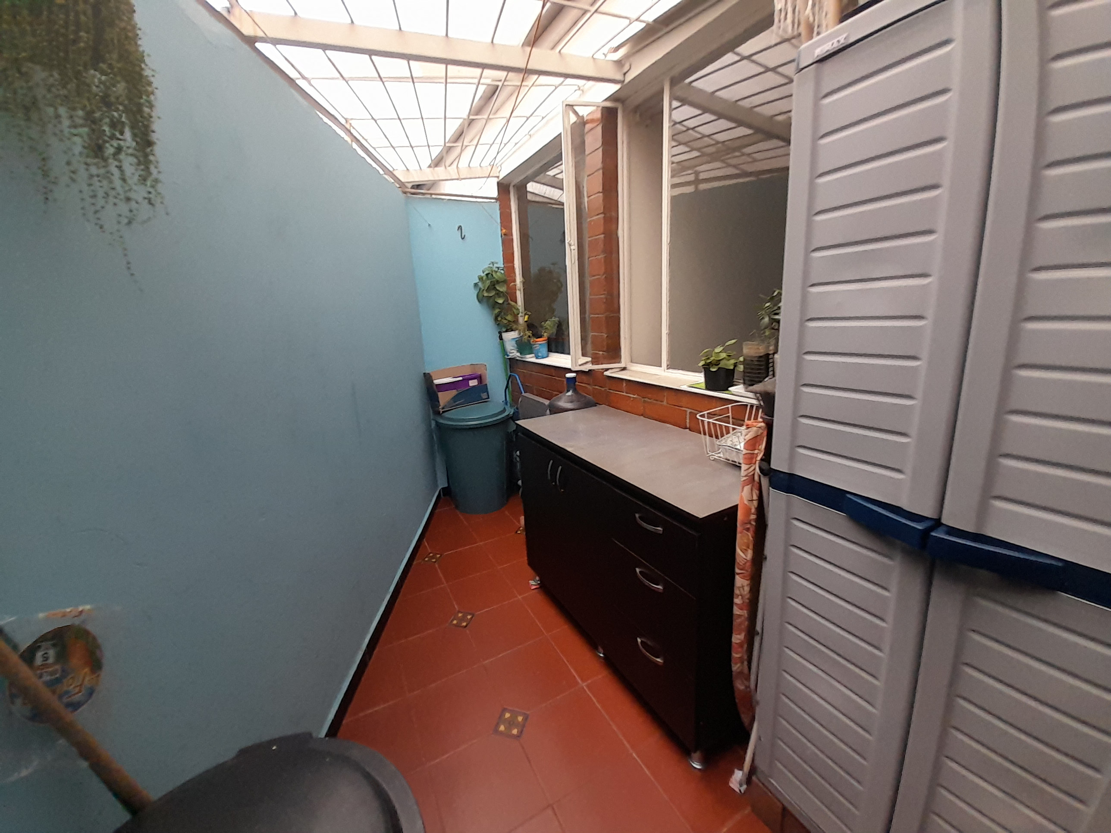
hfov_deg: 106.2
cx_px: 556
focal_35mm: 13
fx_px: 417
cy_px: 416
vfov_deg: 89.9
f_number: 2.2
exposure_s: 1/50
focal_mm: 1.13
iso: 100
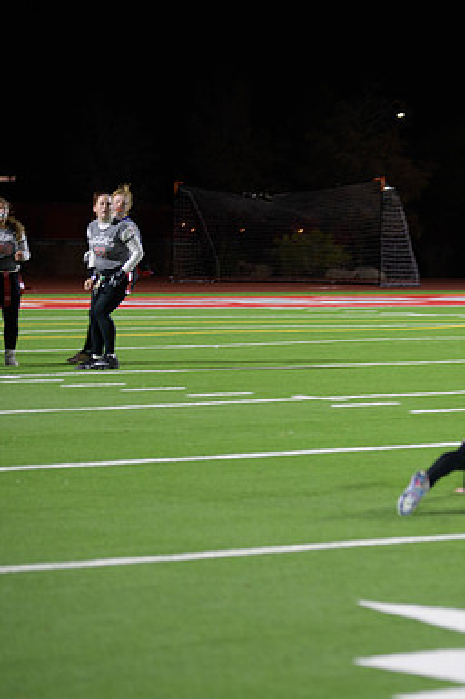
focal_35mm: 184
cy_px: 350
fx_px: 3571
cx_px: 425
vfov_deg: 11.2
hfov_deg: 7.4
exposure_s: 1/200
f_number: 2.8
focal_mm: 122
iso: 1100
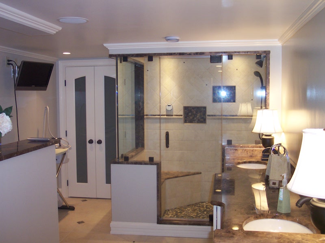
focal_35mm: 38
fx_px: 357
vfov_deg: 37.7
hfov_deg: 49.0
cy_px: 122
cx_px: 162
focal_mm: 8
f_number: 2.8
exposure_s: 1/30
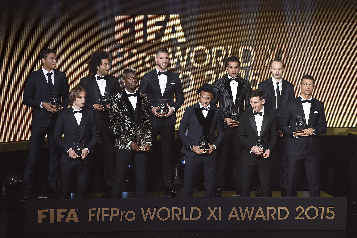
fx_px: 1983
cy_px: 119
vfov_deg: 6.9
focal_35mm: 200
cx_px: 178
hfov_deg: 10.3
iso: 2000
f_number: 4
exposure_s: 1/200
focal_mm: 200
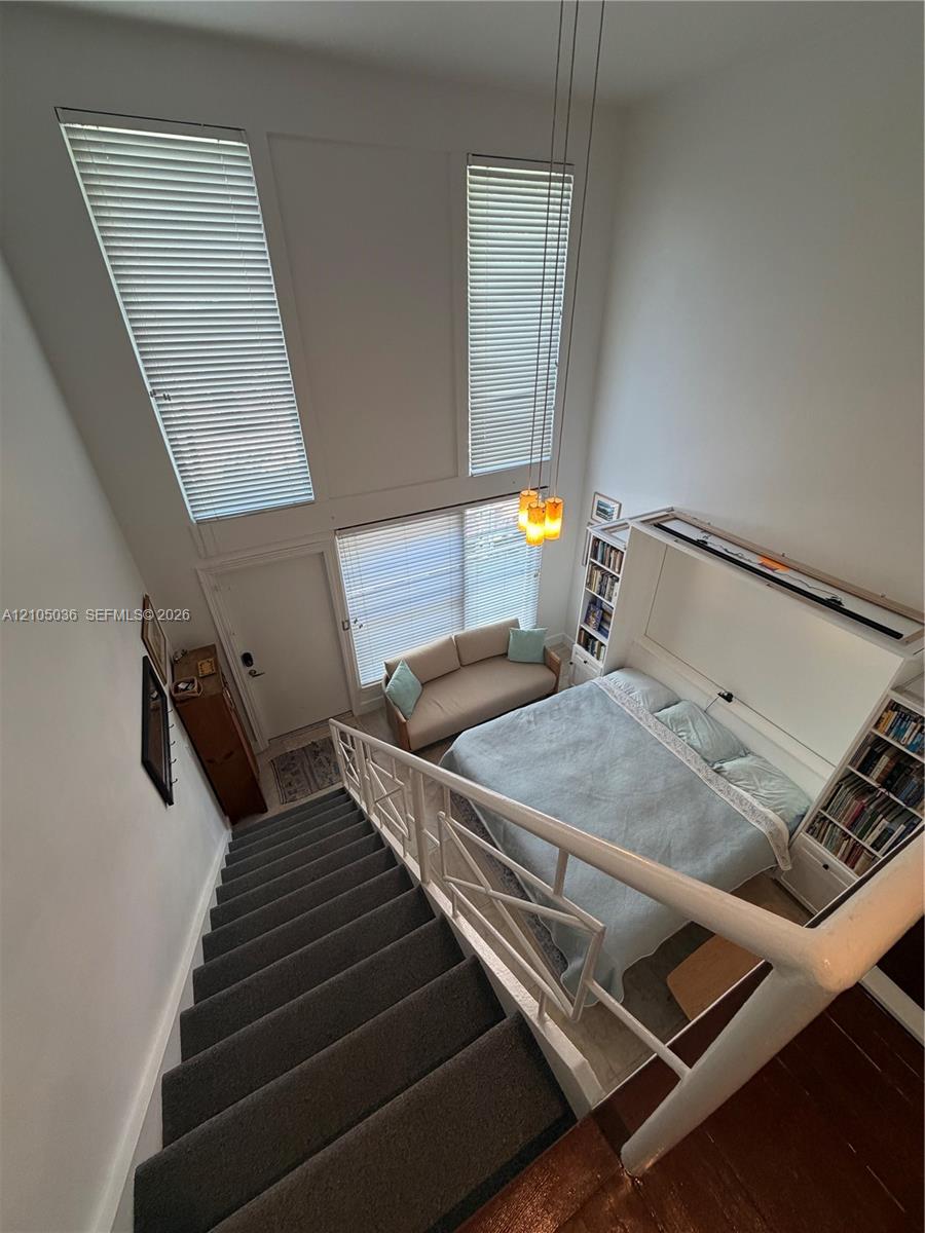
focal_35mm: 14
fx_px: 499
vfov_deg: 102.1
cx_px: 462
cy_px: 616
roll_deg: -0.3
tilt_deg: -31.8
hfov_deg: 85.7
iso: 160
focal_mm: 2.22
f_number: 2.2
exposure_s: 1/120
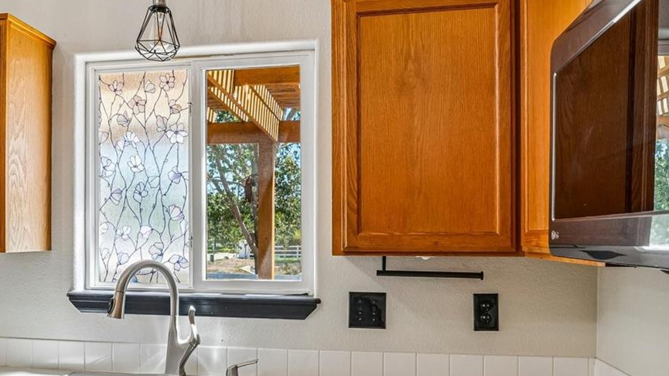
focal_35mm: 32
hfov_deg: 60.3
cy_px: 230
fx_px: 567
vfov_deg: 36.5
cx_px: 254
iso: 400
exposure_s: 1/30
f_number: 8
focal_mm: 11
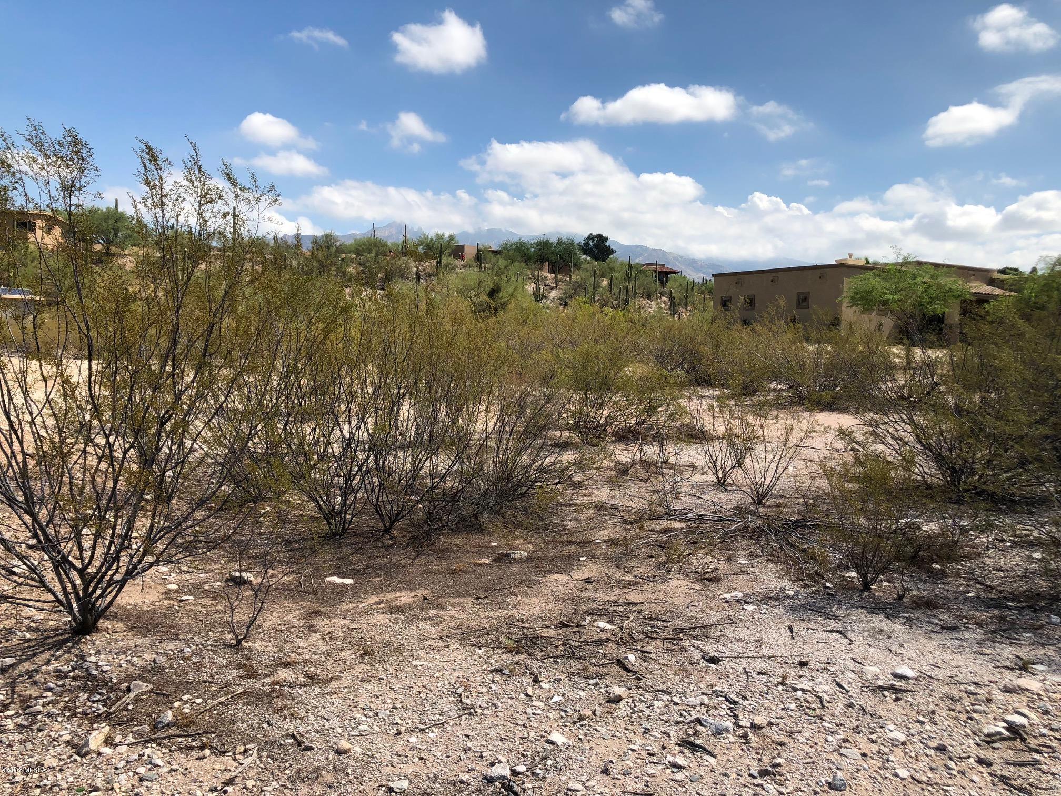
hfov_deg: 63.4
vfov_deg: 49.7
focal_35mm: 28
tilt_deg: -4.5
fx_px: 858
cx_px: 530
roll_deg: -1.9
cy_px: 398
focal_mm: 3.99
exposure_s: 1/2000
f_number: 1.8
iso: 20
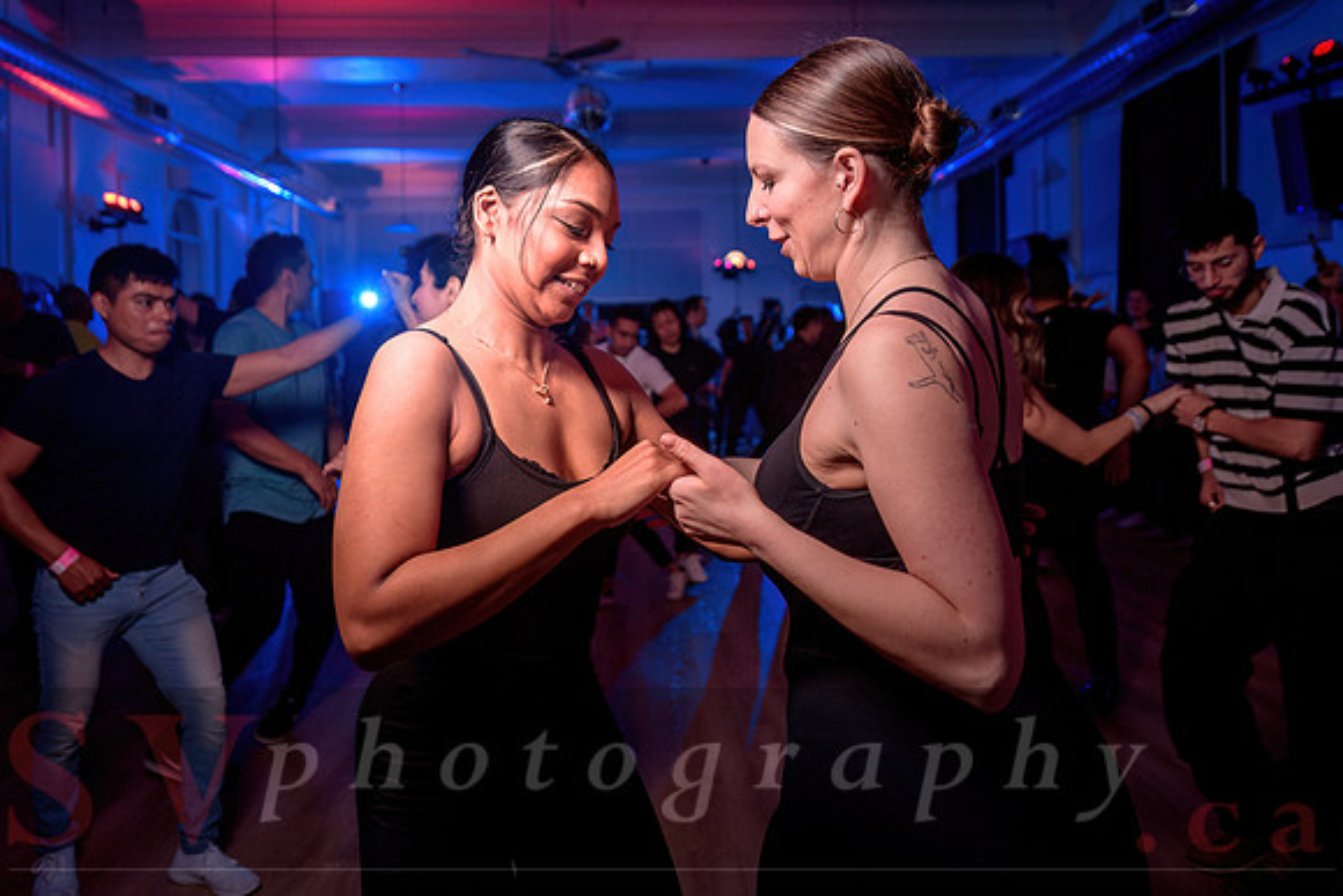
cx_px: 672
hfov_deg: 64.6
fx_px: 1062
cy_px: 364
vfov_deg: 45.5
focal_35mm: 28
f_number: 2.8
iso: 500
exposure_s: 1/100
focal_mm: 24
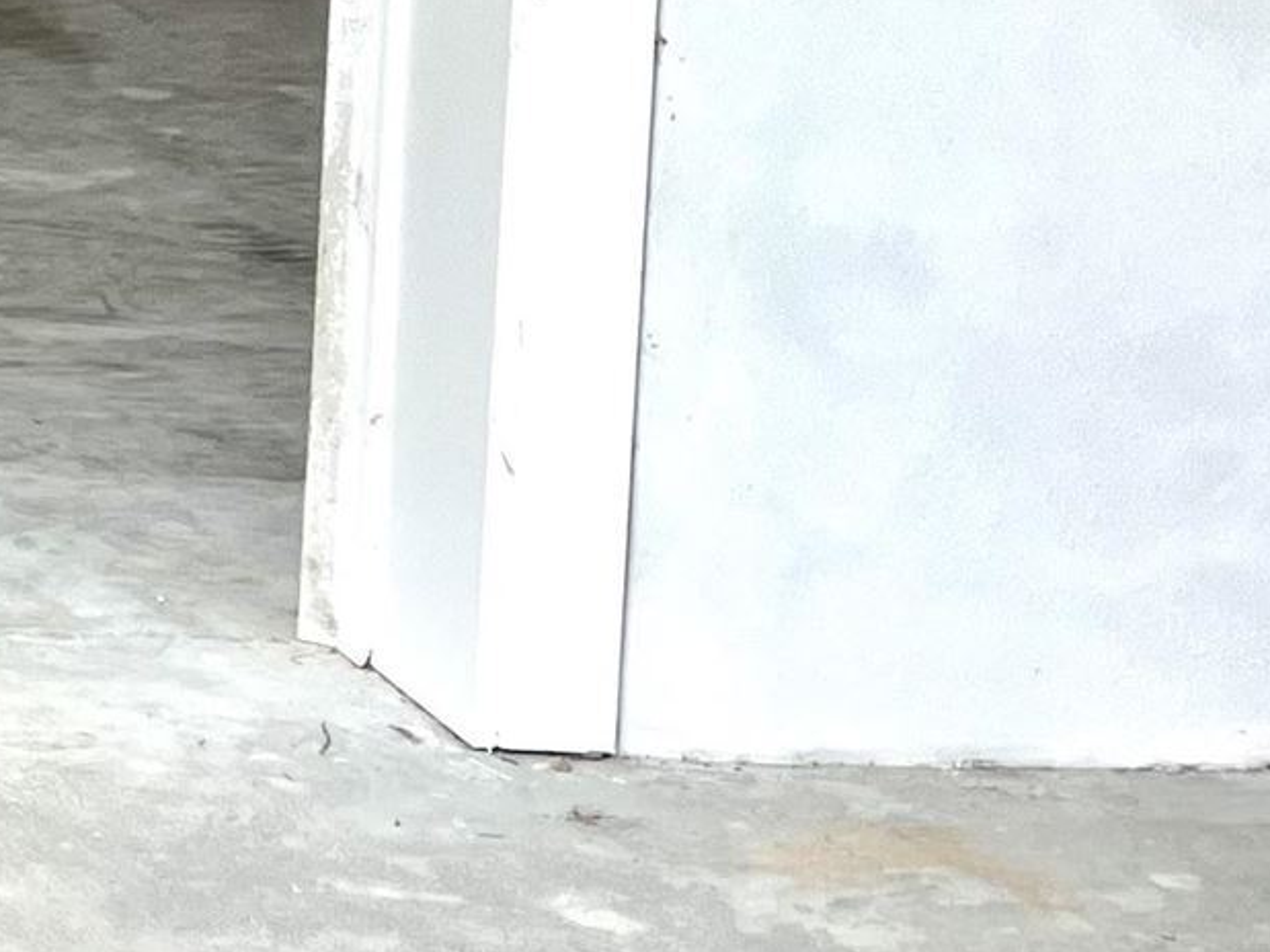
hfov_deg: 12.1
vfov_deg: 11.0
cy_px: -533
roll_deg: -0.1
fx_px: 4732
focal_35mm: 129
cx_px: -1799
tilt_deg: -7.1
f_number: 1.6
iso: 40
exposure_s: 1/207
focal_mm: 5.1
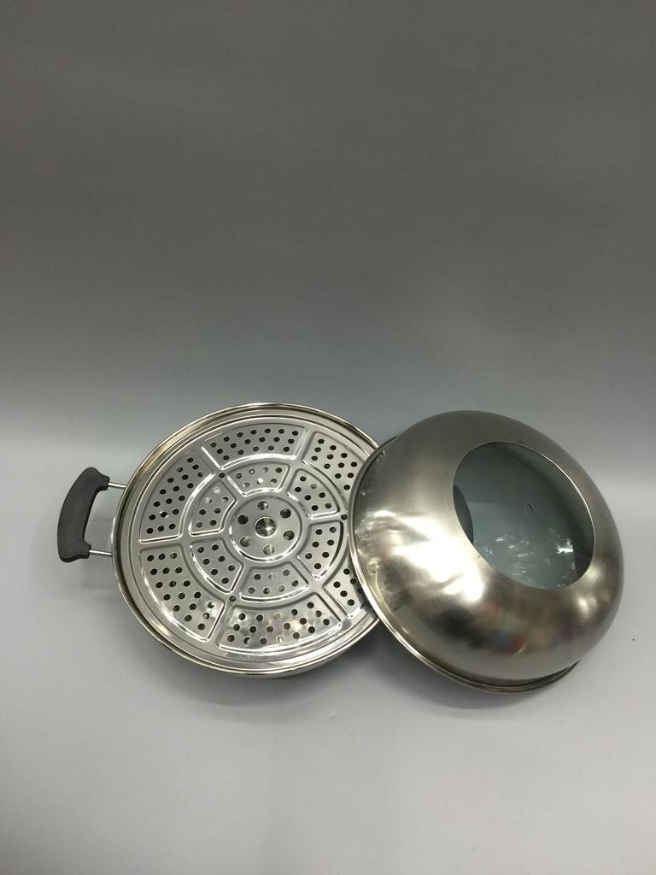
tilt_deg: -54.9
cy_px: 438
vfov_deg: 61.7
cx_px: 328
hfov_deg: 48.2
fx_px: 733
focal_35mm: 29
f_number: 2.2
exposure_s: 1/17
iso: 50
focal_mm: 4.15
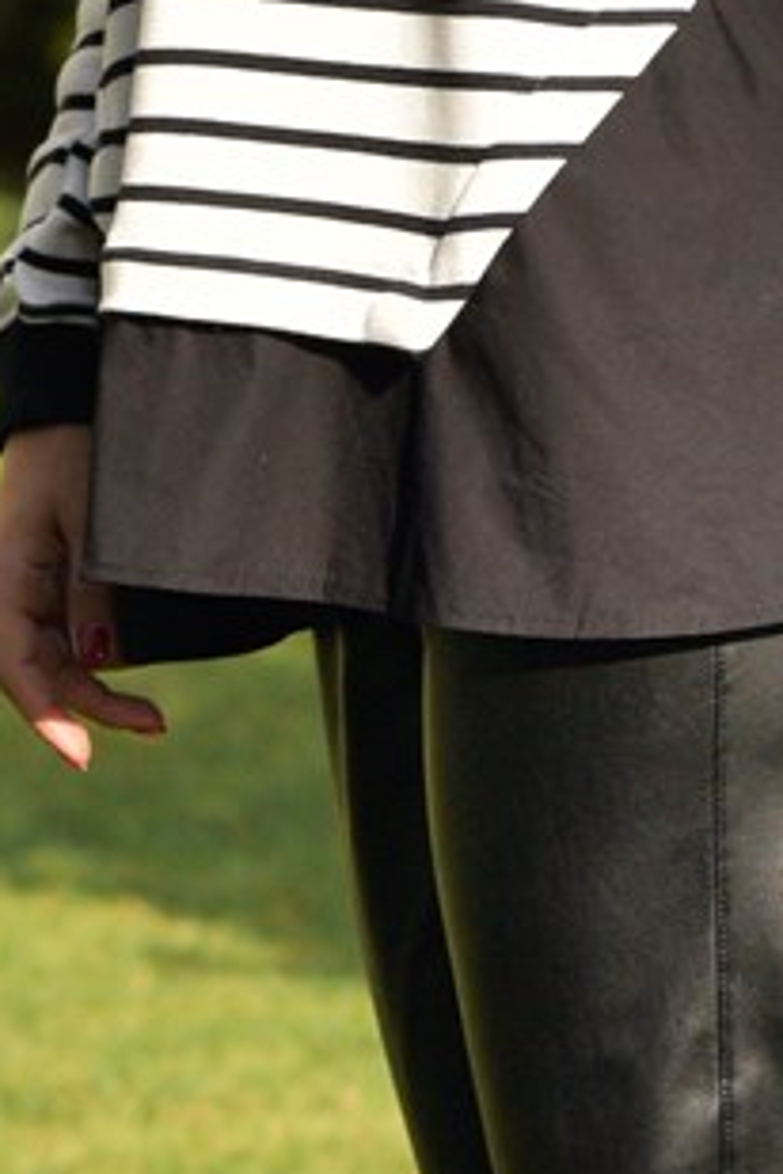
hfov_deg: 4.7
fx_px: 9493
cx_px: 544
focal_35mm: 291
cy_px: 634
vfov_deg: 7.1
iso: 800
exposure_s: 1/8000
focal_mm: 50
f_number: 3.2
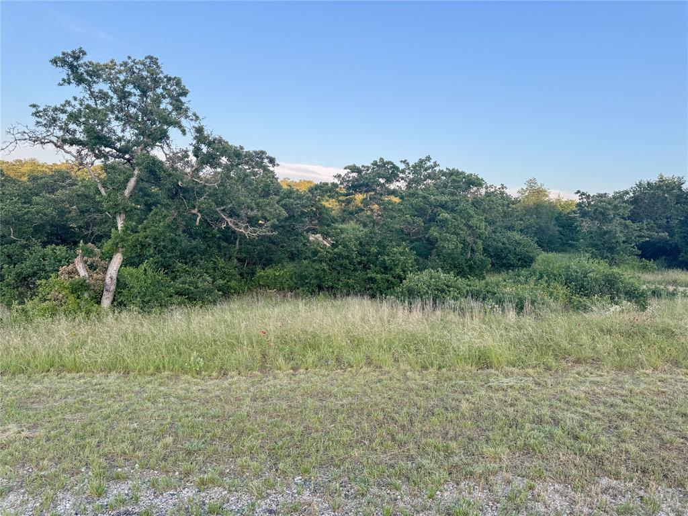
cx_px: 344
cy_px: 258
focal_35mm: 24
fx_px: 477
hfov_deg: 71.6
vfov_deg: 56.8
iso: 80
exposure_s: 1/747
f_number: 1.78
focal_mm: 6.76
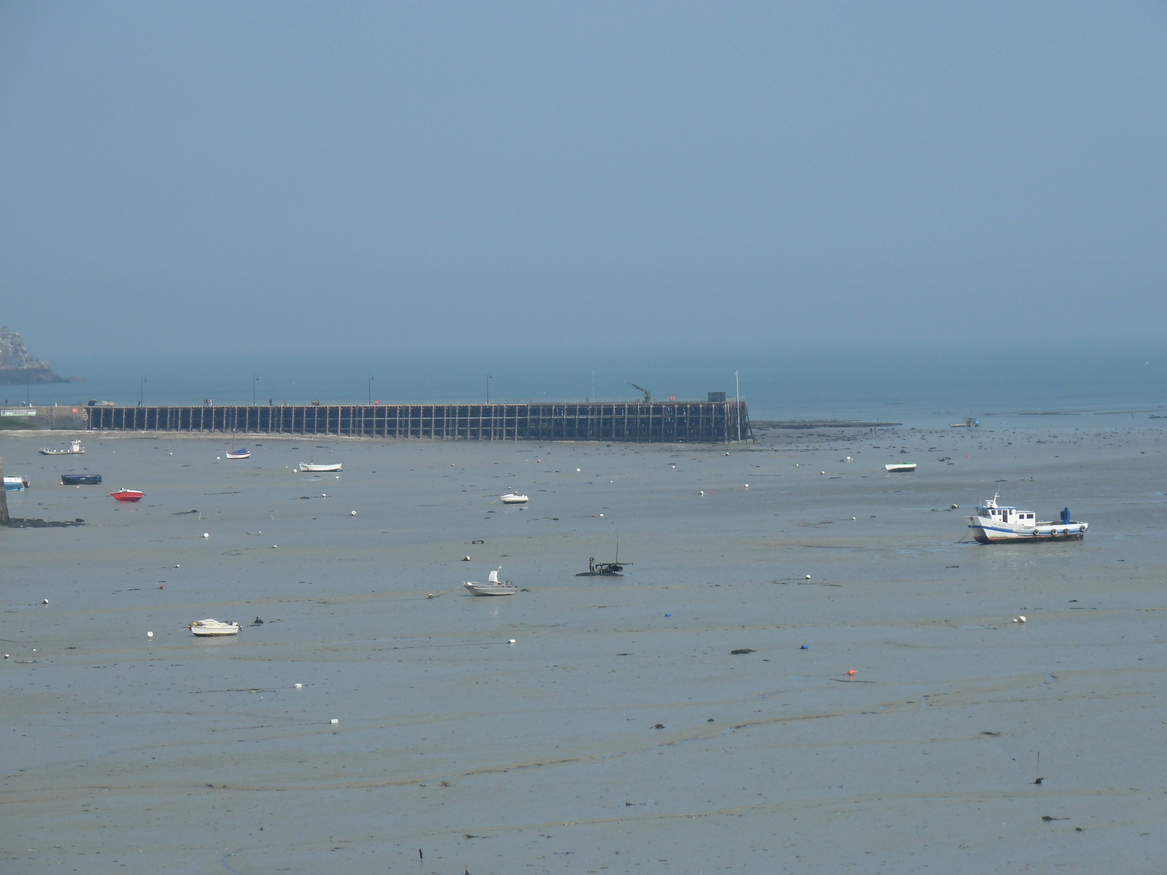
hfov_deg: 14.4
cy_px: 438
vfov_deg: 10.8
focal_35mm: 137
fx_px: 4619
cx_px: 584
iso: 80
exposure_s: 1/500
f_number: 5.6
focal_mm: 22.5
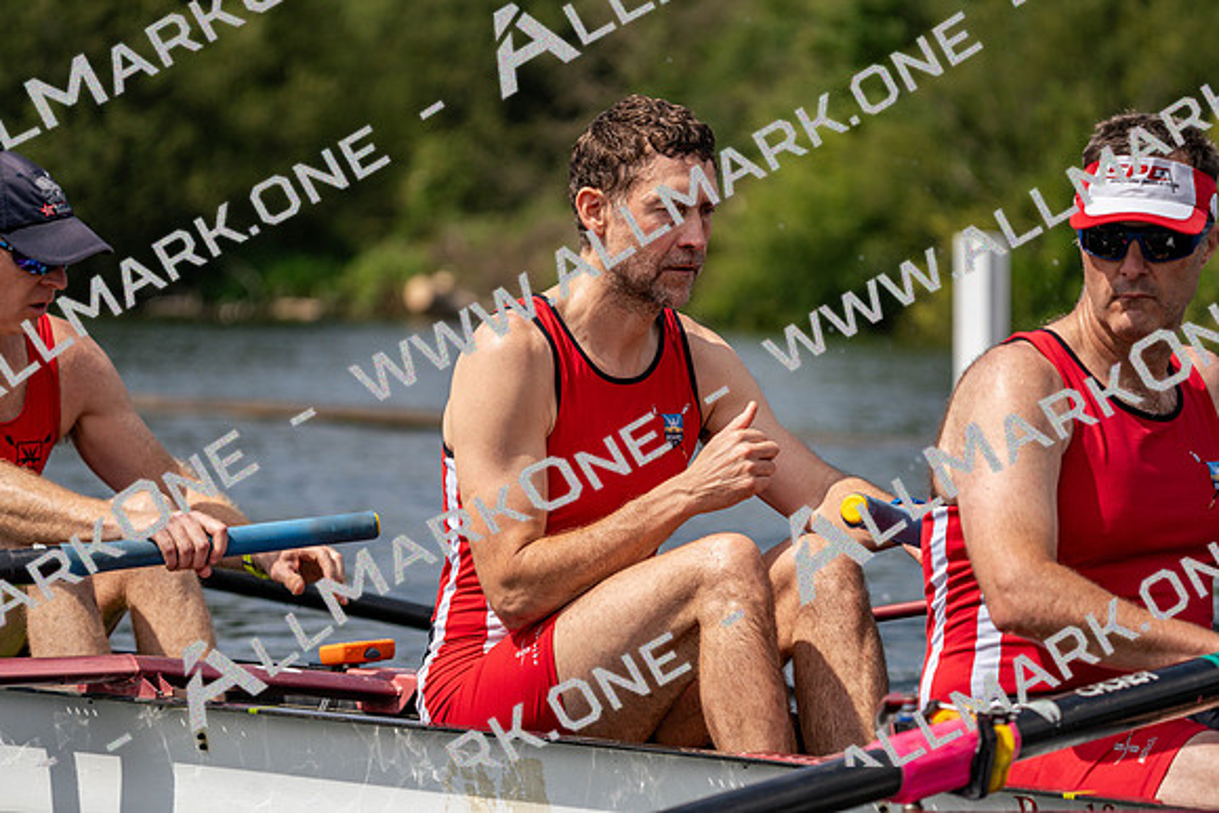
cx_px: 610
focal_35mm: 200
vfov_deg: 6.9
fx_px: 6773
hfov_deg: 10.3
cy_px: 406
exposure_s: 1/1600
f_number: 5.6
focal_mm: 200
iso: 160
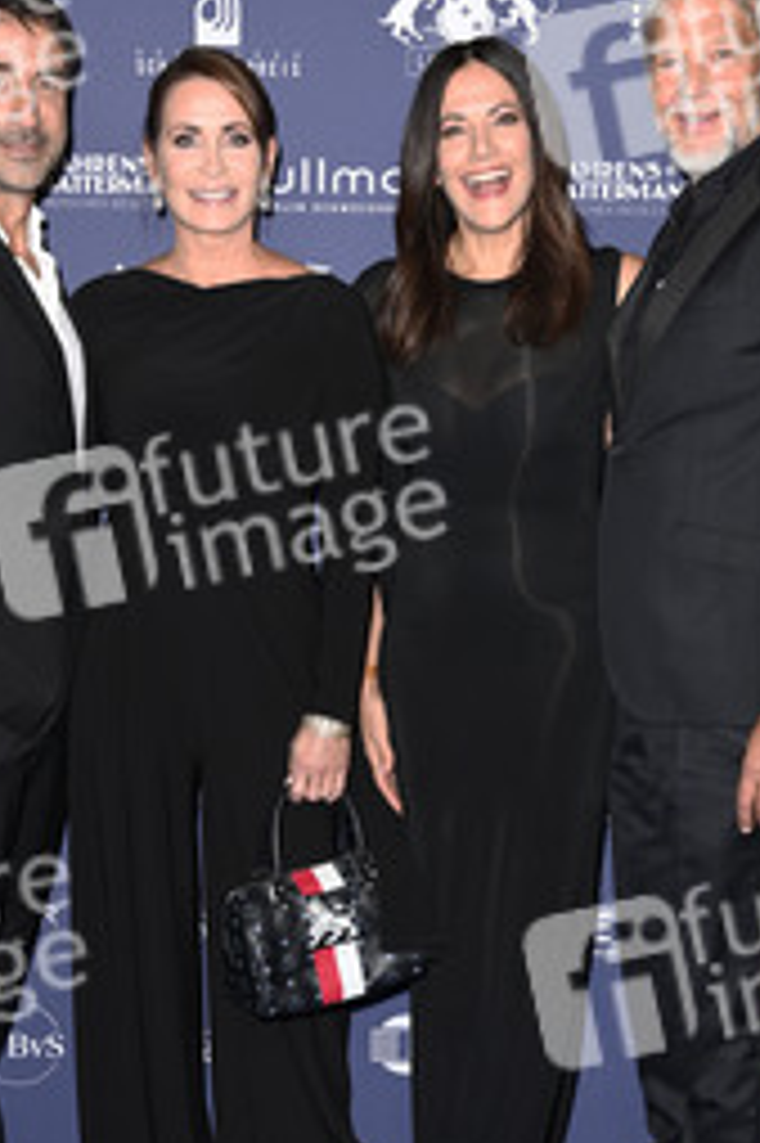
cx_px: 346
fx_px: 1998
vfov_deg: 31.7
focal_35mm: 63
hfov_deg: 21.5
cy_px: 738
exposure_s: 1/250
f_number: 5.6
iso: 320
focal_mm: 40
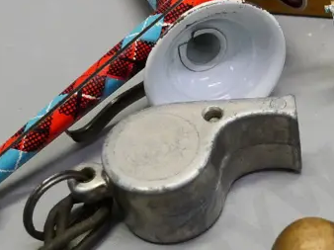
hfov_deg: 20.9
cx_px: 330
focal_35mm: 91
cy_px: 171
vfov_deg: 16.2
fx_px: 877
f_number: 5
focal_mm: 15
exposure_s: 1/200
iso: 3200
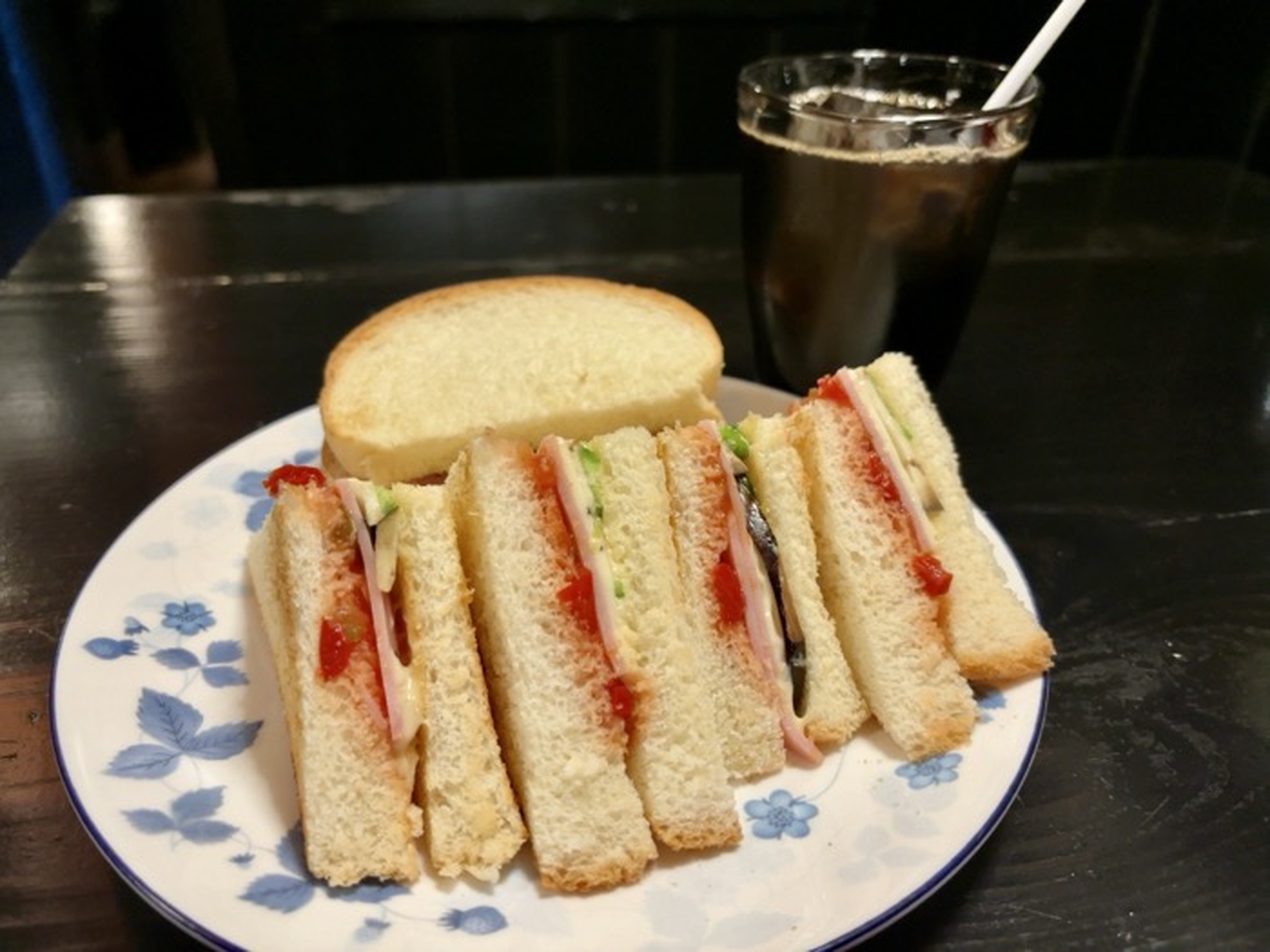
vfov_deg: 53.1
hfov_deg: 67.3
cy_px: 476
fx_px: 954
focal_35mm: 26
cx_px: 635
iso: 250
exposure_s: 1/50
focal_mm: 5.96
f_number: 1.6
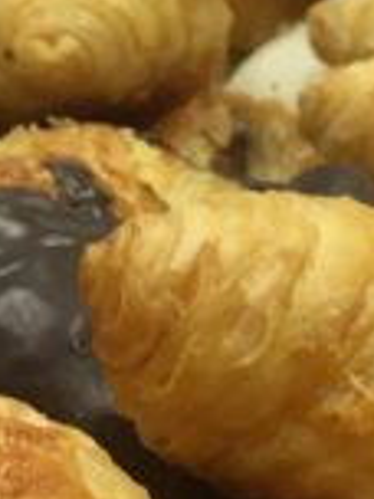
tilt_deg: -17.6
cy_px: -10
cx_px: 354
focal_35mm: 195
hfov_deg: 7.6
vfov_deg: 10.1
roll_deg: -0.5
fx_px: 2809
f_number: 2.2
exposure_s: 1/33
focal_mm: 4.15
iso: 80
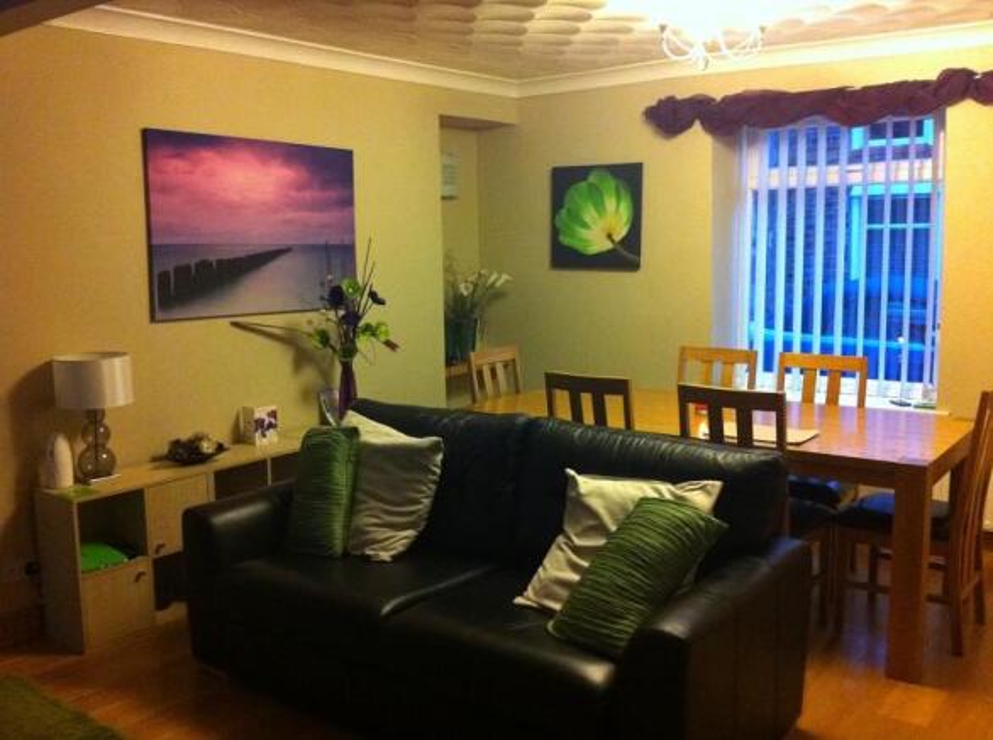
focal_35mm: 35
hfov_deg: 52.7
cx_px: 496
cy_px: 370
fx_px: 1002
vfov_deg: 40.6
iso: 640
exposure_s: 1/17
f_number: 2.8
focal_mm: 3.85
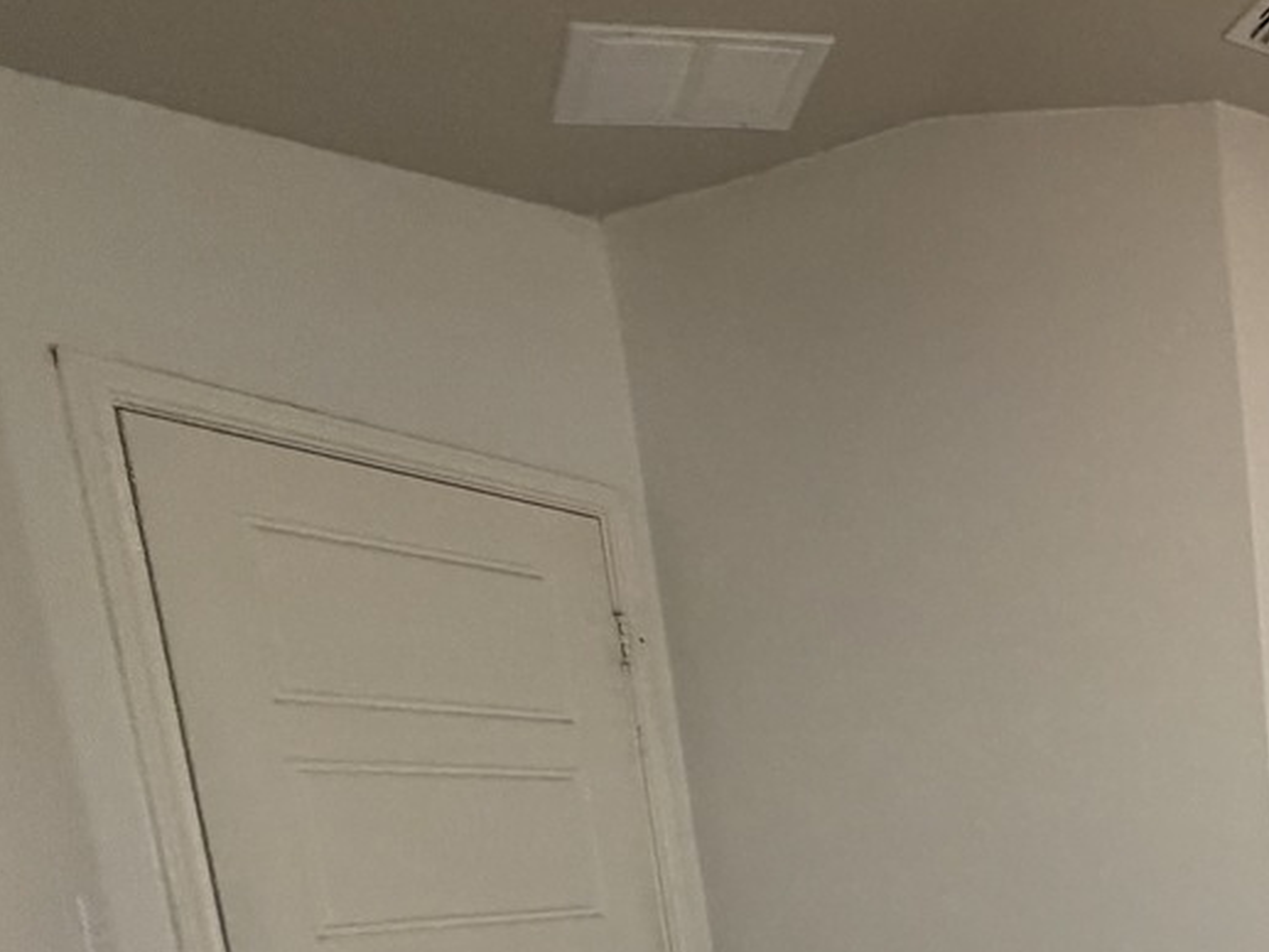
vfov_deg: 32.5
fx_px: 1430
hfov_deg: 33.0
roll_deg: +1.9
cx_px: 1708
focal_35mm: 39
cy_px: 1043
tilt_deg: -8.5
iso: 250
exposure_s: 1/120
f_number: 2.2
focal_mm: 2.22
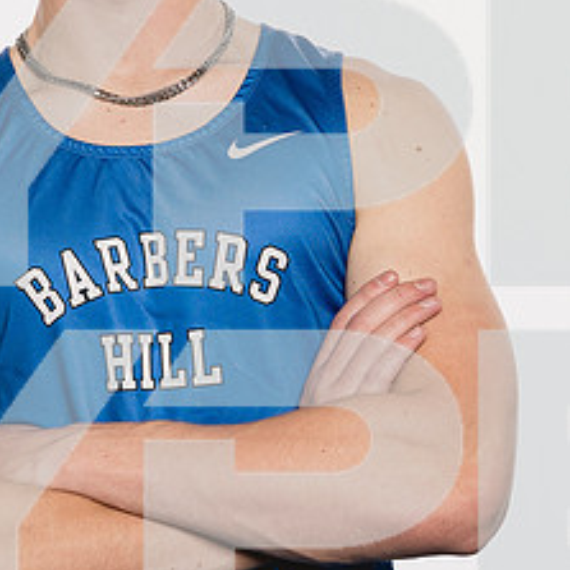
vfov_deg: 12.0
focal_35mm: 145
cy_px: 140
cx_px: 196
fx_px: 2701
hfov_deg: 12.0
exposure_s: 1/250
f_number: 5.6
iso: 640
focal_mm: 53
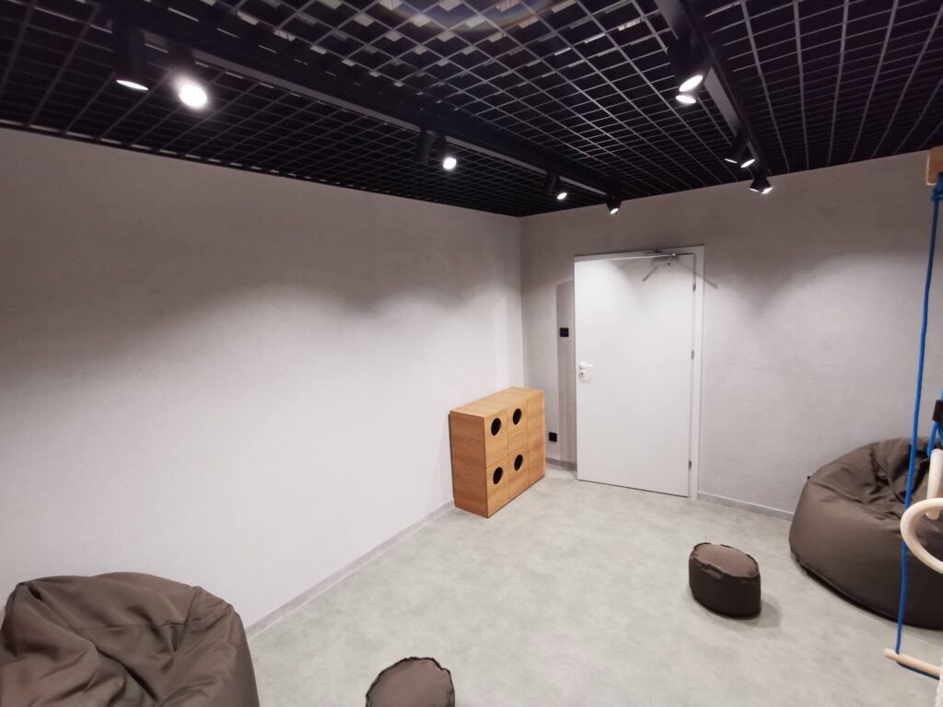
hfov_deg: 94.5
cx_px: 472
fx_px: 436
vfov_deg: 78.1
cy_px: 354
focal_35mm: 16
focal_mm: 2.35
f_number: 2.2
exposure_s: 1/24
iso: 320
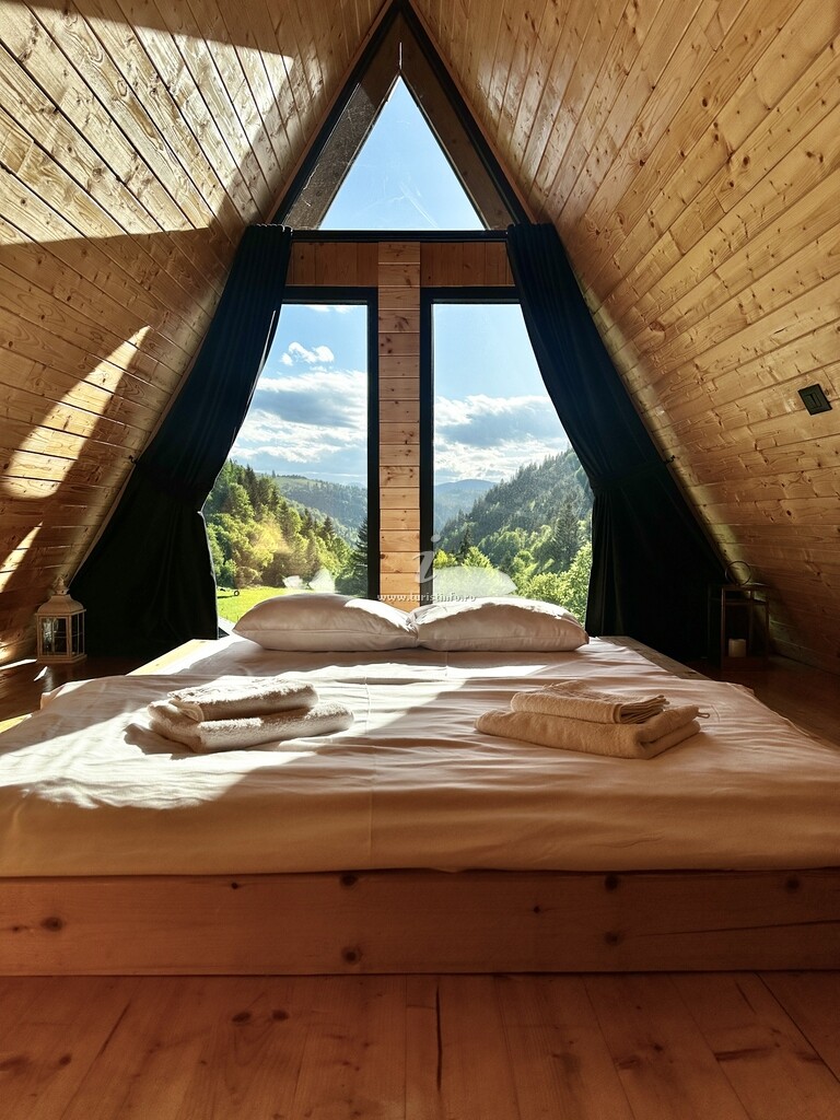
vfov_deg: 71.6
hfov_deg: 56.8
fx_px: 777
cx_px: 420
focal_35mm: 24
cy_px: 560
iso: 80
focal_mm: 6.86
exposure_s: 1/5525
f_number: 1.78
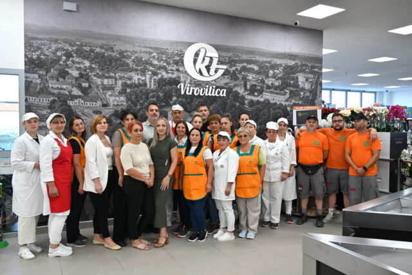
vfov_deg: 43.0
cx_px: 206
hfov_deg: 61.1
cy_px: 138
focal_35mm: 30
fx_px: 349
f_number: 4.5
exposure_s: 1/160
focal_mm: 30.5
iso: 1000
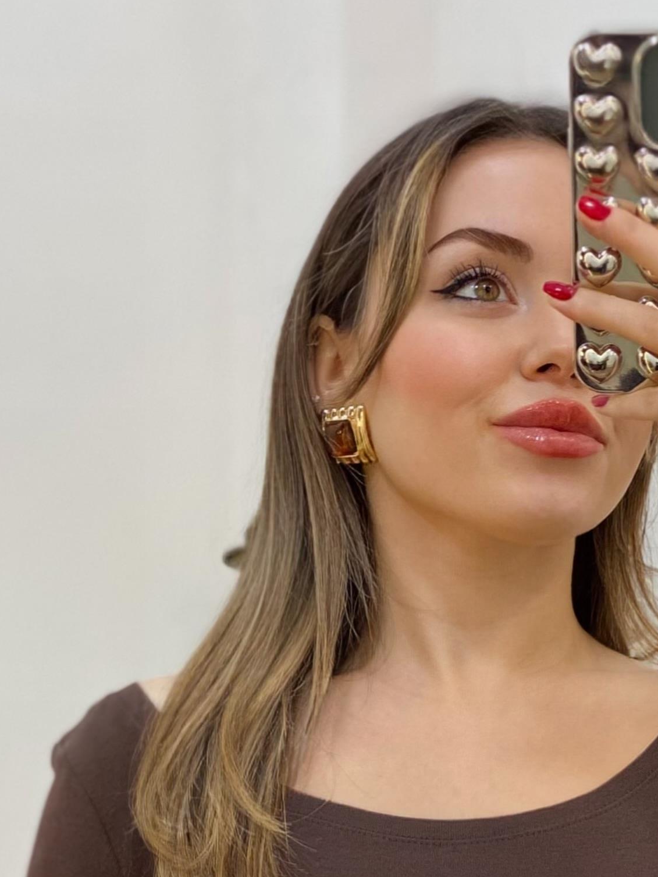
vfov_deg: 13.9
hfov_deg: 10.7
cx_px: 457
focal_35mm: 139
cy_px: 975
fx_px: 3523
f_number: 2
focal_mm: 6
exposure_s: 1/100
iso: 100
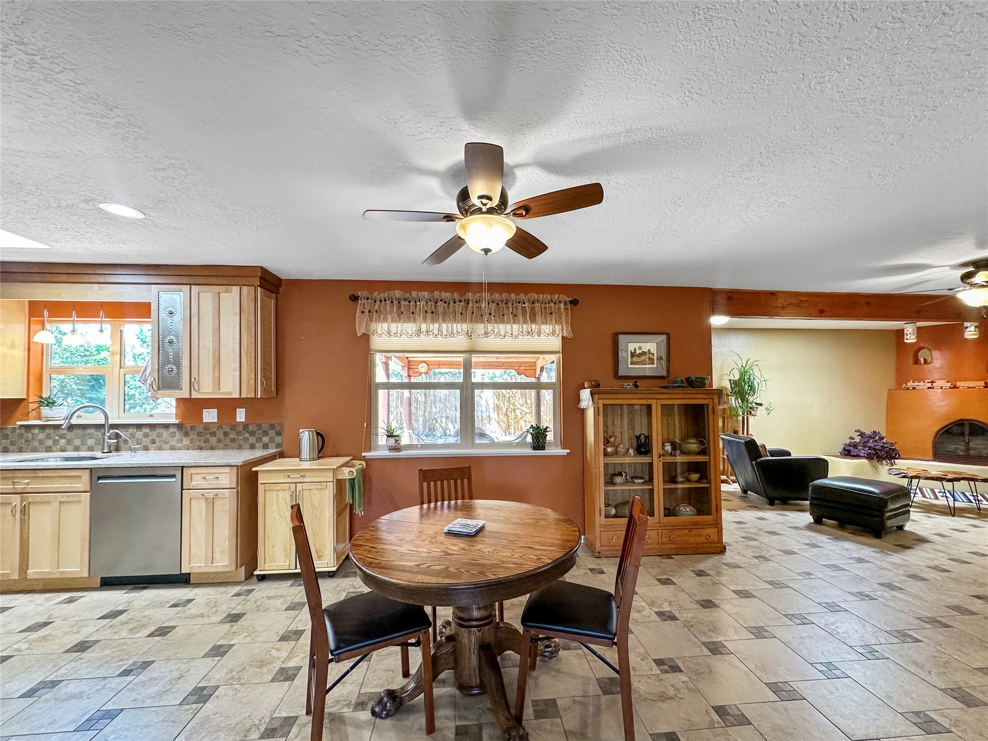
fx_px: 400
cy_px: 370
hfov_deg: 102.1
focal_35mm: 14
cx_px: 494
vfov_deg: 85.7
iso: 160
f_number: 2.2
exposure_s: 1/60
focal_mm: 2.22
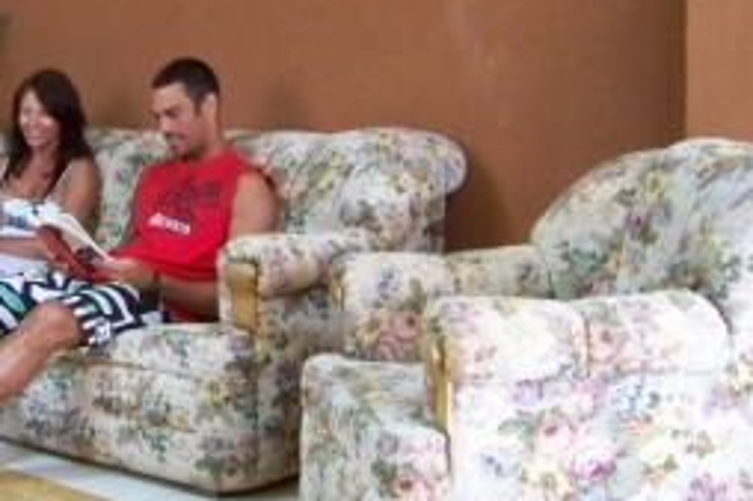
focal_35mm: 66
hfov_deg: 29.8
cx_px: 142
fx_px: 1380
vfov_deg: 20.3
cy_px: 98
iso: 400
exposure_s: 1/10
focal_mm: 5.85
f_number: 2.8
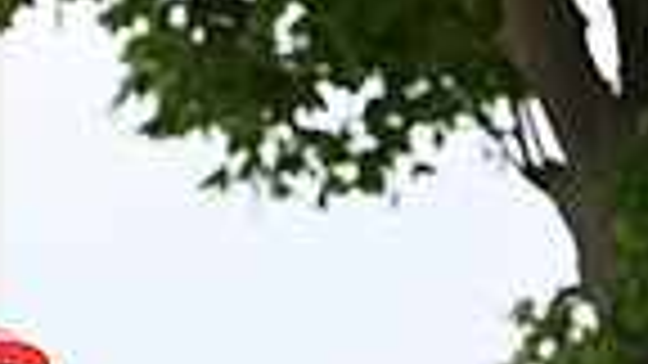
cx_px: -4
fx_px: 9588
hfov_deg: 3.9
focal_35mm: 558
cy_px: 858
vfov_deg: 2.2
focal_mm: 170
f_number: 4
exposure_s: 1/1000
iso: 800
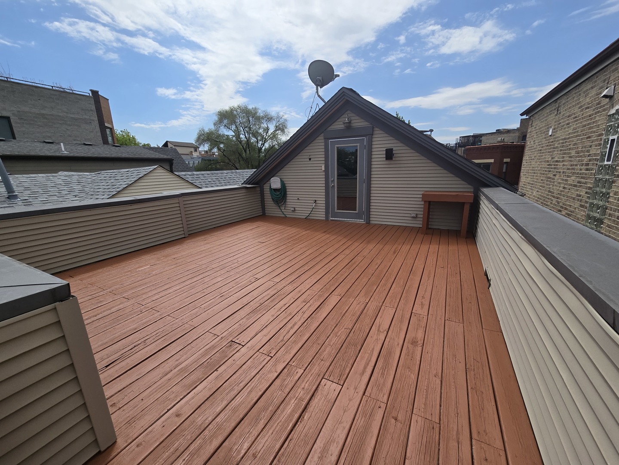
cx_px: 310
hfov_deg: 106.2
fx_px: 232
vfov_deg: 89.9
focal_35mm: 13
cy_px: 232
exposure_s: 1/3819
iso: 50
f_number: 2.2
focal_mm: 2.2
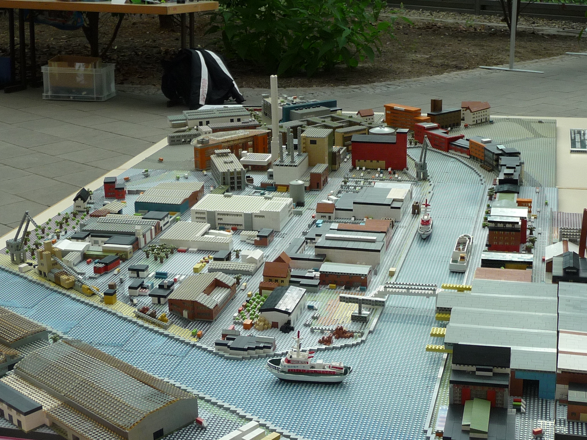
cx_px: 294
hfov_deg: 33.8
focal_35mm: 57
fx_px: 967
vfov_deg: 25.7
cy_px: 220
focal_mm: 5.6
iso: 100
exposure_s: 1/125
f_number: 3.6
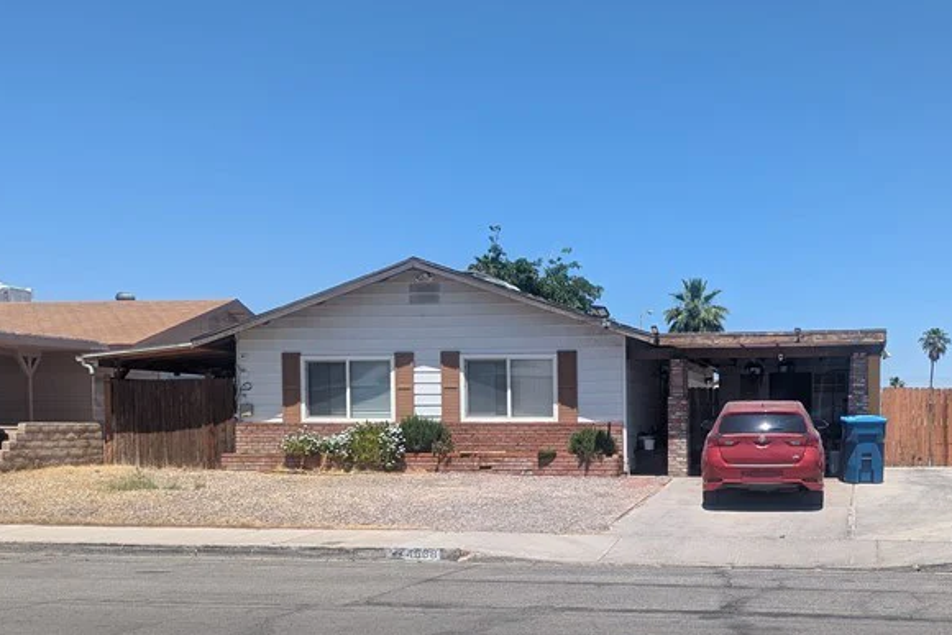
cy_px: 497
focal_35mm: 44
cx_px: 685
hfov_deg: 43.4
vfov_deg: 29.9
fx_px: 1164
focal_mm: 6.81
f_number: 1.85
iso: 42
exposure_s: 1/1919
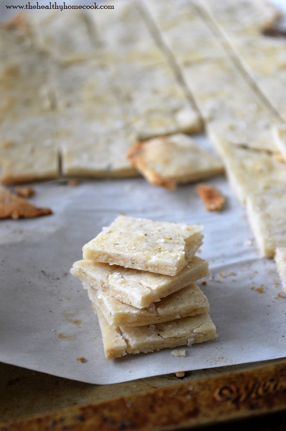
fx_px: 823
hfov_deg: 19.7
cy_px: 216
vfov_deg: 29.3
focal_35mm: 69
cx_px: 143
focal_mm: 46
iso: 800
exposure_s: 1/13
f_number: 5.3
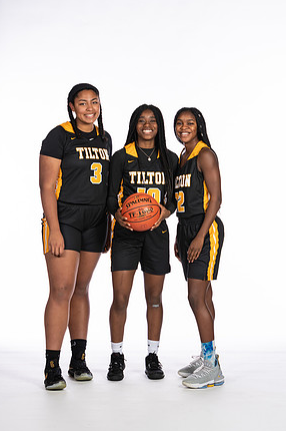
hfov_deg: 12.4
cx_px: 144
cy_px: 212
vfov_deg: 18.6
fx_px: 1313
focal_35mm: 110
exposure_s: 1/100
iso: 100
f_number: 5.6
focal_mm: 70
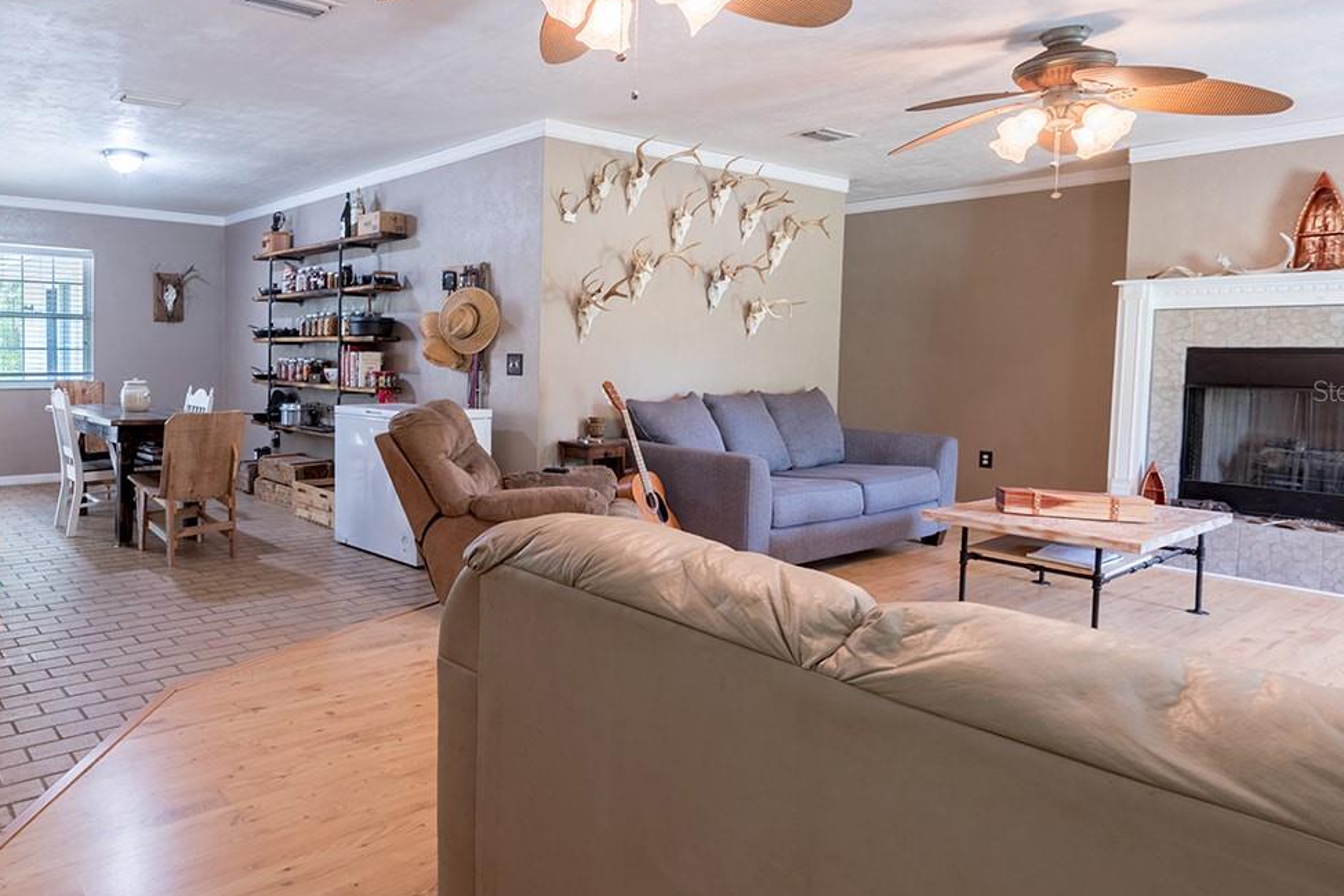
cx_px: 339
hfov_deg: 71.0
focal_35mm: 23
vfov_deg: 55.0
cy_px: 390
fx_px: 859
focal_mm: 14
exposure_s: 1/15
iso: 200
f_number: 8
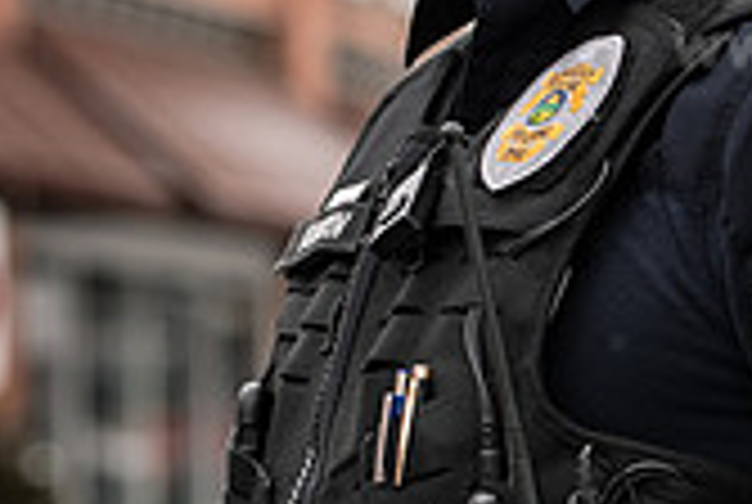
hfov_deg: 6.9
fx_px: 6236
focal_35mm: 298
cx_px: 468
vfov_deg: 4.6
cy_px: 142
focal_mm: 86
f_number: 4
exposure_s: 1/500
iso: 125
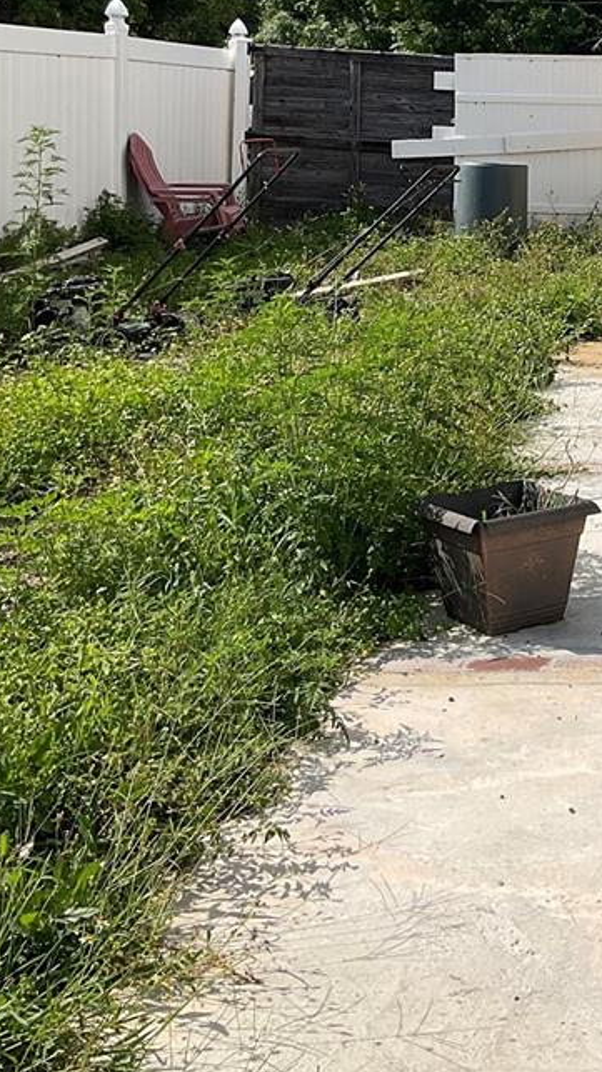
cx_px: 650
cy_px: 208
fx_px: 1677
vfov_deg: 34.3
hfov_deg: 19.5
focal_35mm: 59
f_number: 1.8
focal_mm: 3
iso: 16
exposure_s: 1/2538
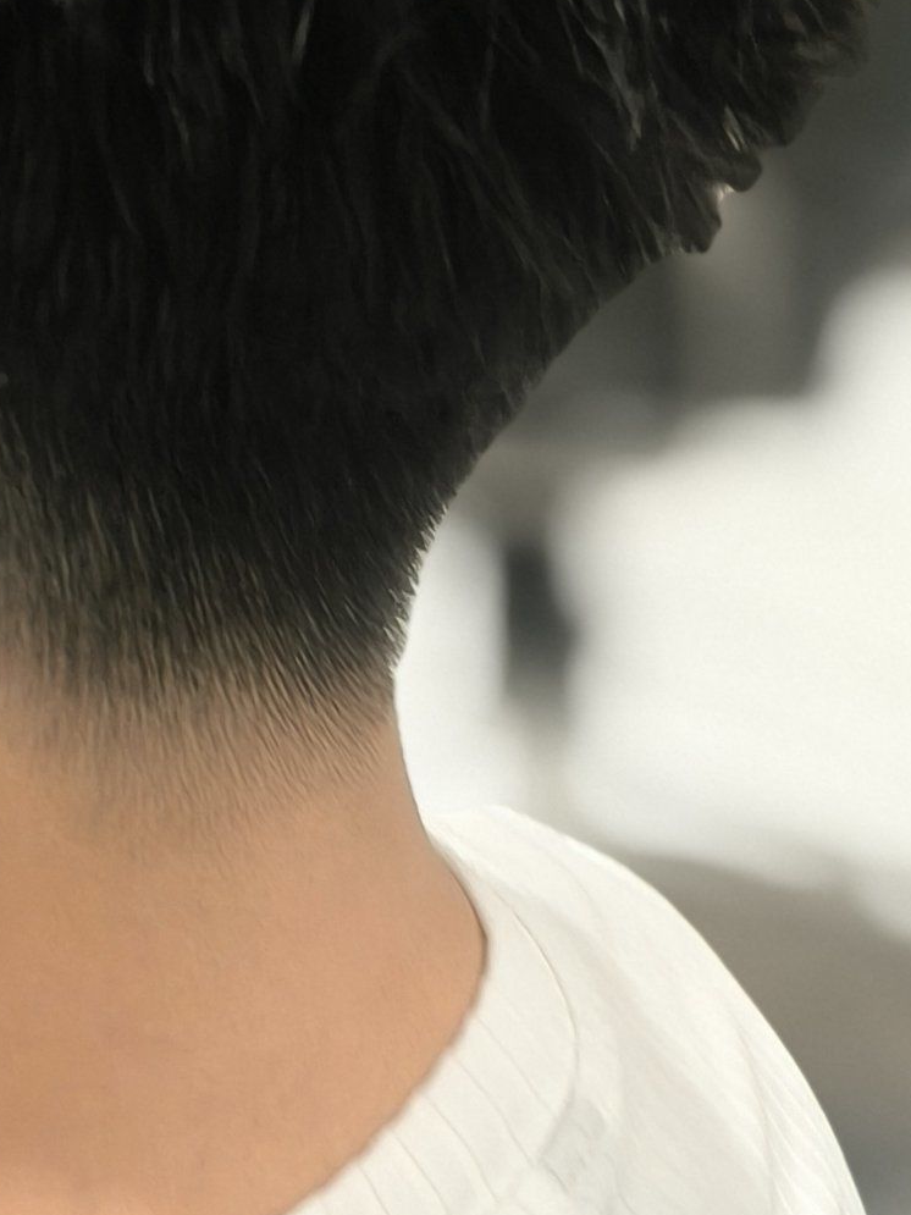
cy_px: 126
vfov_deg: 15.1
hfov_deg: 11.3
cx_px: -96
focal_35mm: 129
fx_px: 4528
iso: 400
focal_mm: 7.08
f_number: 4.5
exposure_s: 1/120
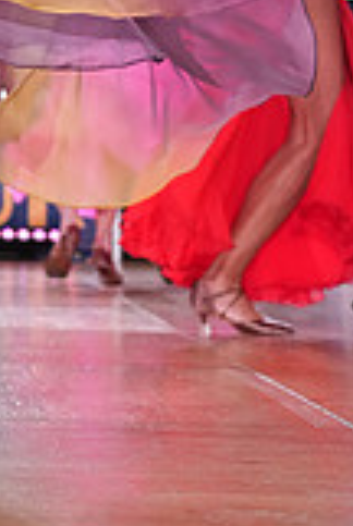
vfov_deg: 12.6
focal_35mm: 151
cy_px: -346
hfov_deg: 8.9
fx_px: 2211
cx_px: -159
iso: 2500
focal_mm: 42
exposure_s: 1/500
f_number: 4
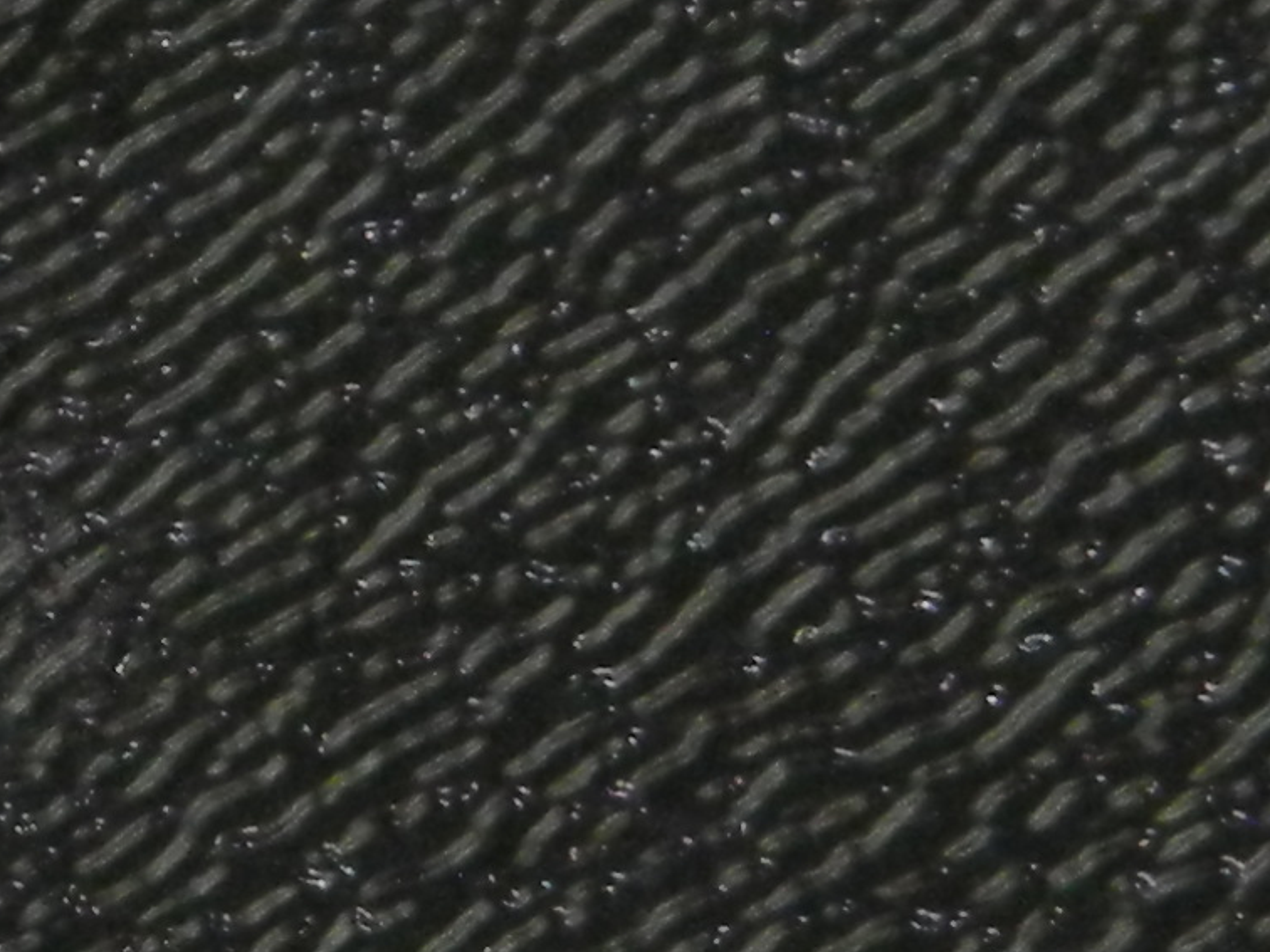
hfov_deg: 6.3
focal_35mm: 312
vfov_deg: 4.7
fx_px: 11447
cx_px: -798
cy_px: -270
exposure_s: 1/30
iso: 800
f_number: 8
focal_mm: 10.6
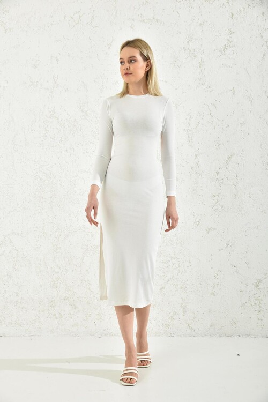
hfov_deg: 24.6
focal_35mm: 55
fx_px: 614
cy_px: 201
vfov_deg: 36.2
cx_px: 134
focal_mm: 55
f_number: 7.1
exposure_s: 1/160
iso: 100
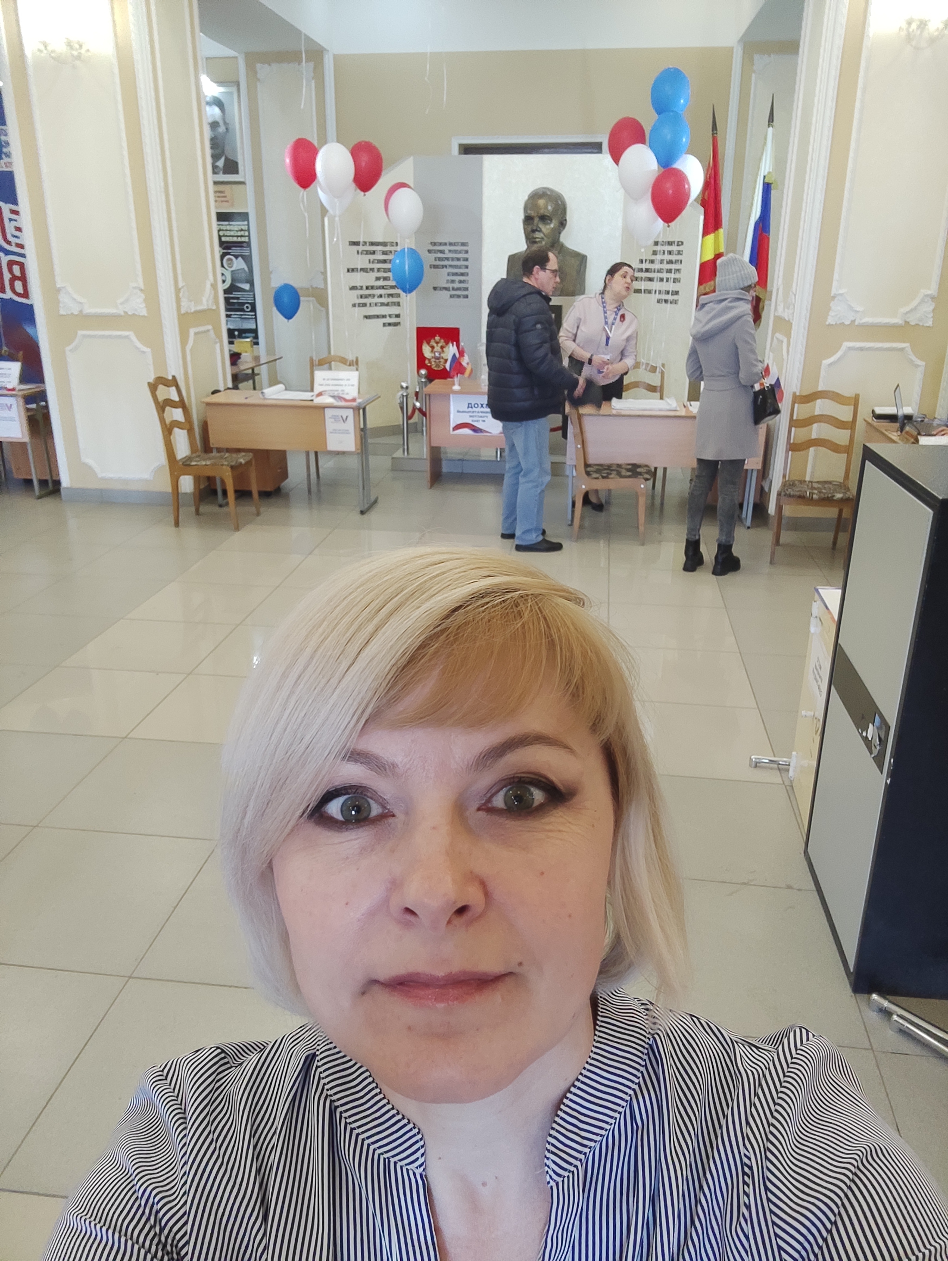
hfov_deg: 66.0
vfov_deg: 81.7
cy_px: 630
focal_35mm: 20
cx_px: 474
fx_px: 729
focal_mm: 3.49
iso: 194
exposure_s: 1/33
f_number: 2.45
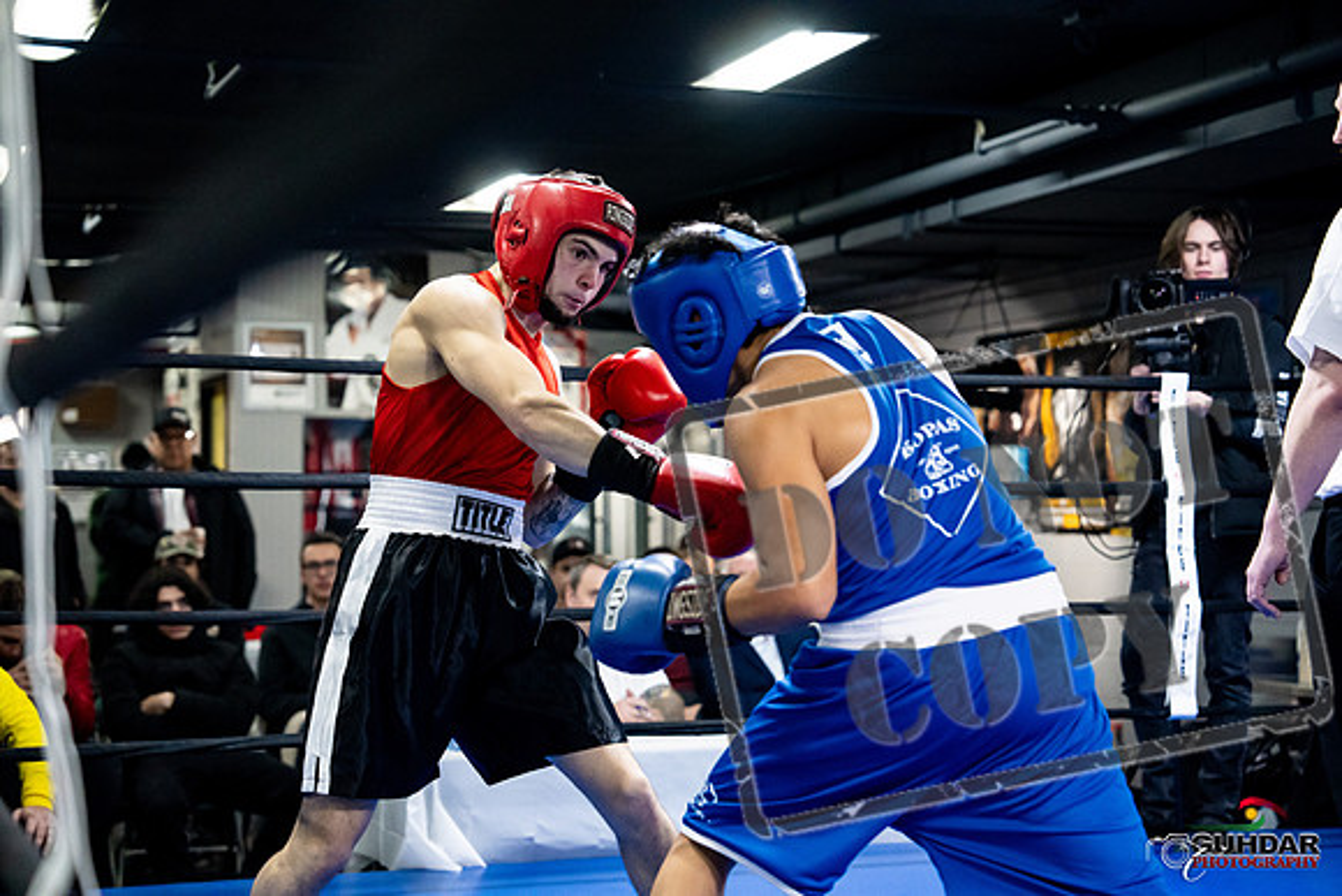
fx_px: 2498
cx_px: 671
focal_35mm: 67
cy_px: 448
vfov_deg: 20.3
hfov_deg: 30.1
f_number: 2.8
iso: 8000
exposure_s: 1/1000
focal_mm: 67
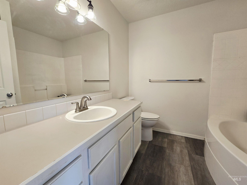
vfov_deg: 89.9
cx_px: 124
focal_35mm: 13
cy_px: 92
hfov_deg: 106.2
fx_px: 93
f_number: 2.2
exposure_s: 1/60.2
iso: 80
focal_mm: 2.2
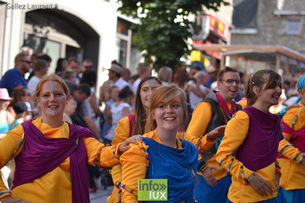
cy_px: 102
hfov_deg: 20.0
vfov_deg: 13.4
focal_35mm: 102
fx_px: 864
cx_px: 152
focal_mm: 68
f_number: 2.8
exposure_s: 1/500
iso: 100
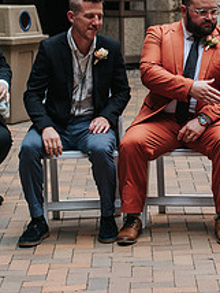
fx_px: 1159
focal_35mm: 137
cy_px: 84
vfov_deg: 14.3
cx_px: 199
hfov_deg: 10.8
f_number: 4
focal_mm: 50
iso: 800
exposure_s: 1/400
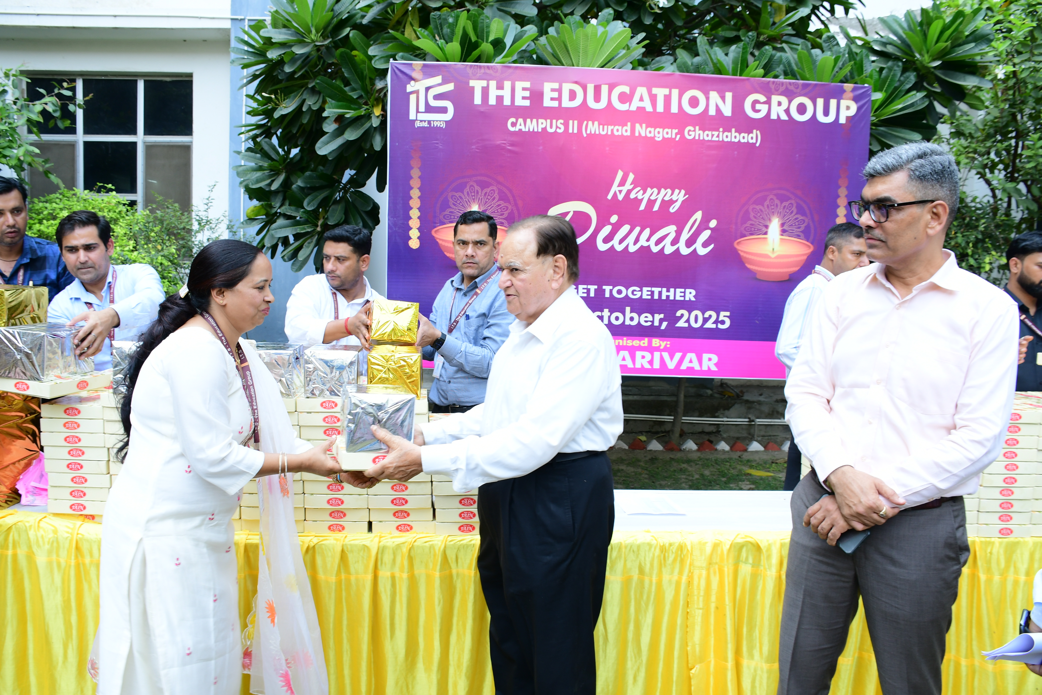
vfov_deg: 47.9
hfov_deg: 67.4
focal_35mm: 27
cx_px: 521
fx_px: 781
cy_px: 348
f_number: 5.6
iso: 320
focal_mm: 18
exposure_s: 1/100
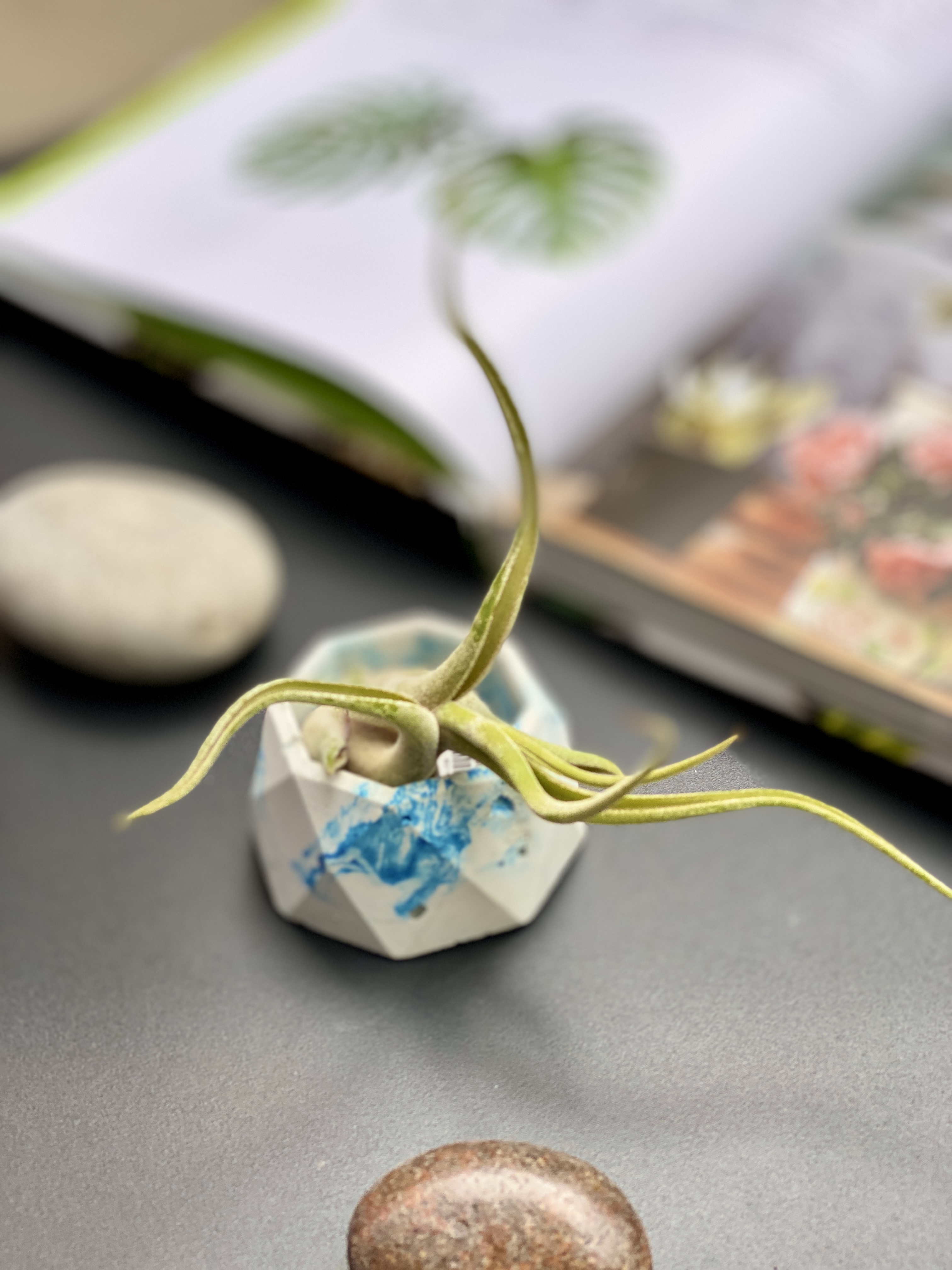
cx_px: 476
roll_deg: +0.6
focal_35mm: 52
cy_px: 635
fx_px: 1907
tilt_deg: -40.9
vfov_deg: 36.8
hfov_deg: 28.0
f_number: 2
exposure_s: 1/122
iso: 64
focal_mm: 6
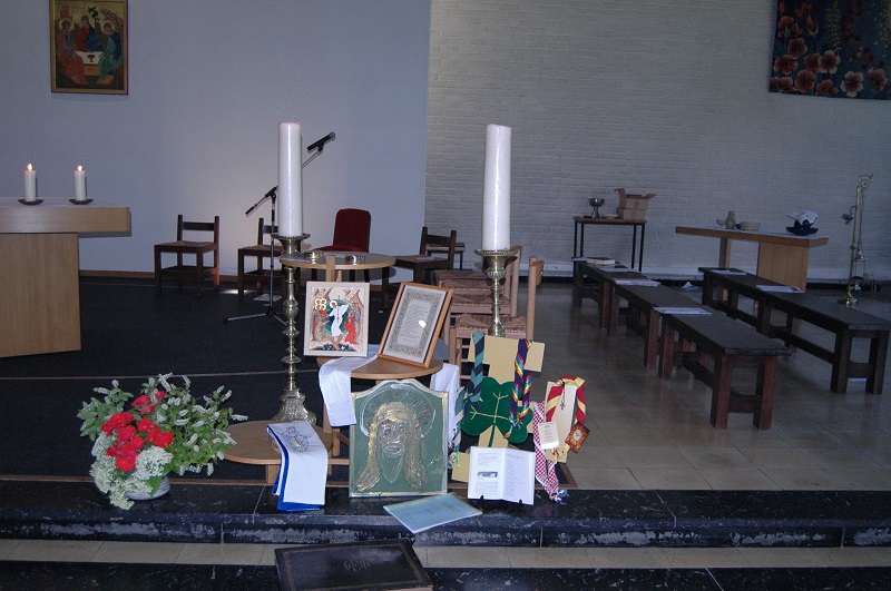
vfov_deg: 36.8
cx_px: 446
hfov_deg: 53.2
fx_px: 890
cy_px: 296
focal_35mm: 36
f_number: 4
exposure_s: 1/200
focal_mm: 24
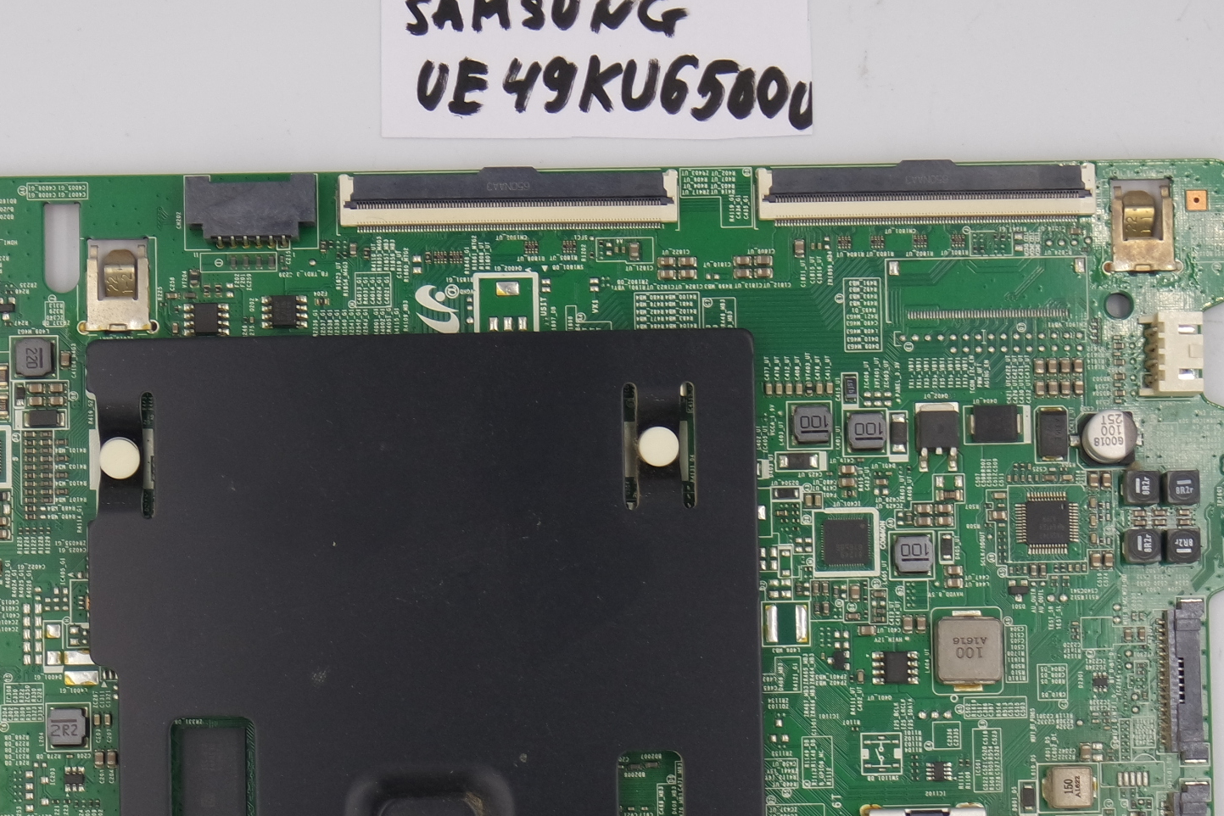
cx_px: 562
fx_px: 3366
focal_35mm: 99
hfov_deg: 20.6
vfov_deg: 13.7
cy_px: 669
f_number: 4.5
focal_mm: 18
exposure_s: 1/125
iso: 200
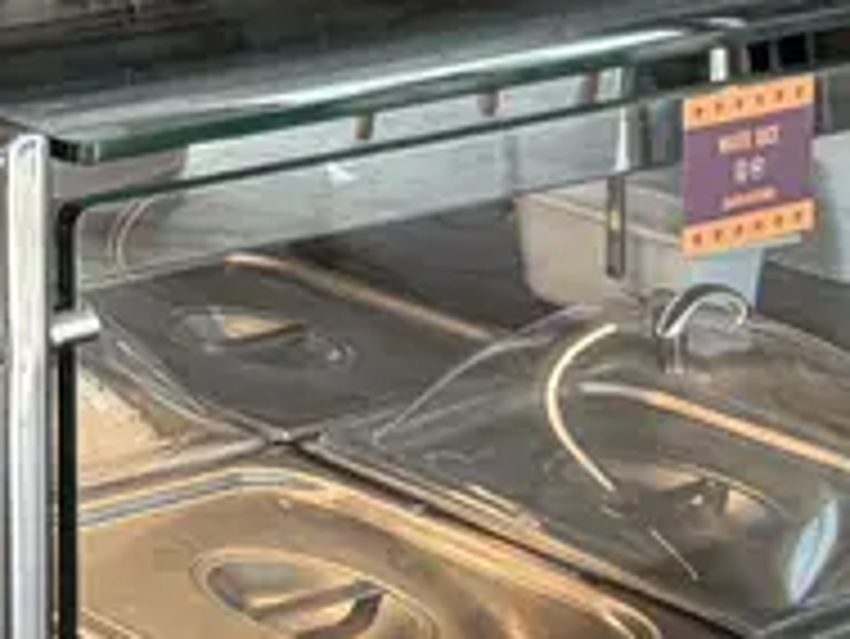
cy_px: -500
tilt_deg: -2.8
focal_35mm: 89
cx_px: -1286
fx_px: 2187
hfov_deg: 13.9
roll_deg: +0.8
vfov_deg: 14.6
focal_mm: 2.22
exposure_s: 1/117
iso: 50
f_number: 2.2
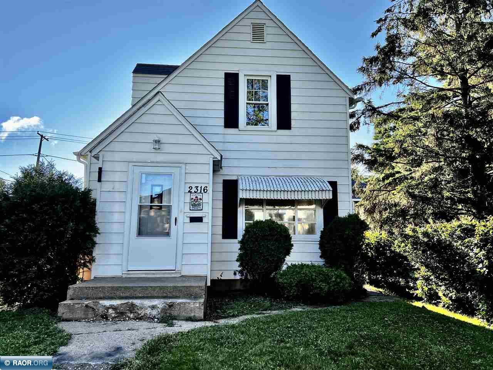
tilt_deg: +8.0
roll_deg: +0.1
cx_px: 246
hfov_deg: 67.3
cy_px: 185
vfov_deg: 53.1
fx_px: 370
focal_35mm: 26
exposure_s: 1/840
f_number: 1.5
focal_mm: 5.7
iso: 50
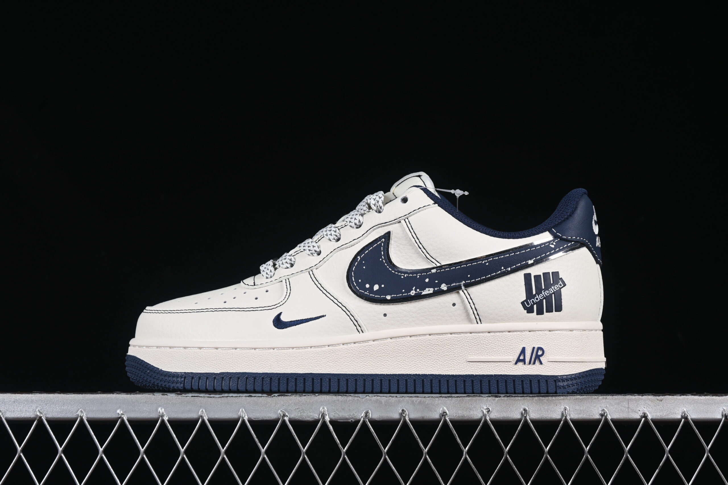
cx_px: 364
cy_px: 242
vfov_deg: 18.2
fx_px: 1517
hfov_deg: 27.0
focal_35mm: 75
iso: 160
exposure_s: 1/80
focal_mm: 50
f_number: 8
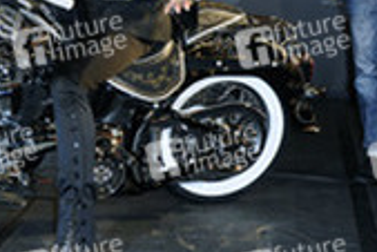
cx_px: 9
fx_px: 975
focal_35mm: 93
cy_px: -13
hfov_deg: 21.2
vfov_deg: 14.4
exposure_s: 1/100
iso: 1000
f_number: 5
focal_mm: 35
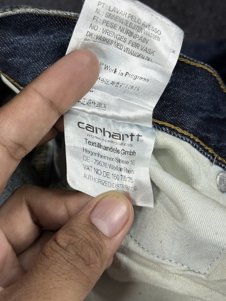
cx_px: 113
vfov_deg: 38.9
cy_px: 149
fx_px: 427
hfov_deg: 29.7
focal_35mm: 49
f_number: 1.78
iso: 50
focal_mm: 6.76
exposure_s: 1/121
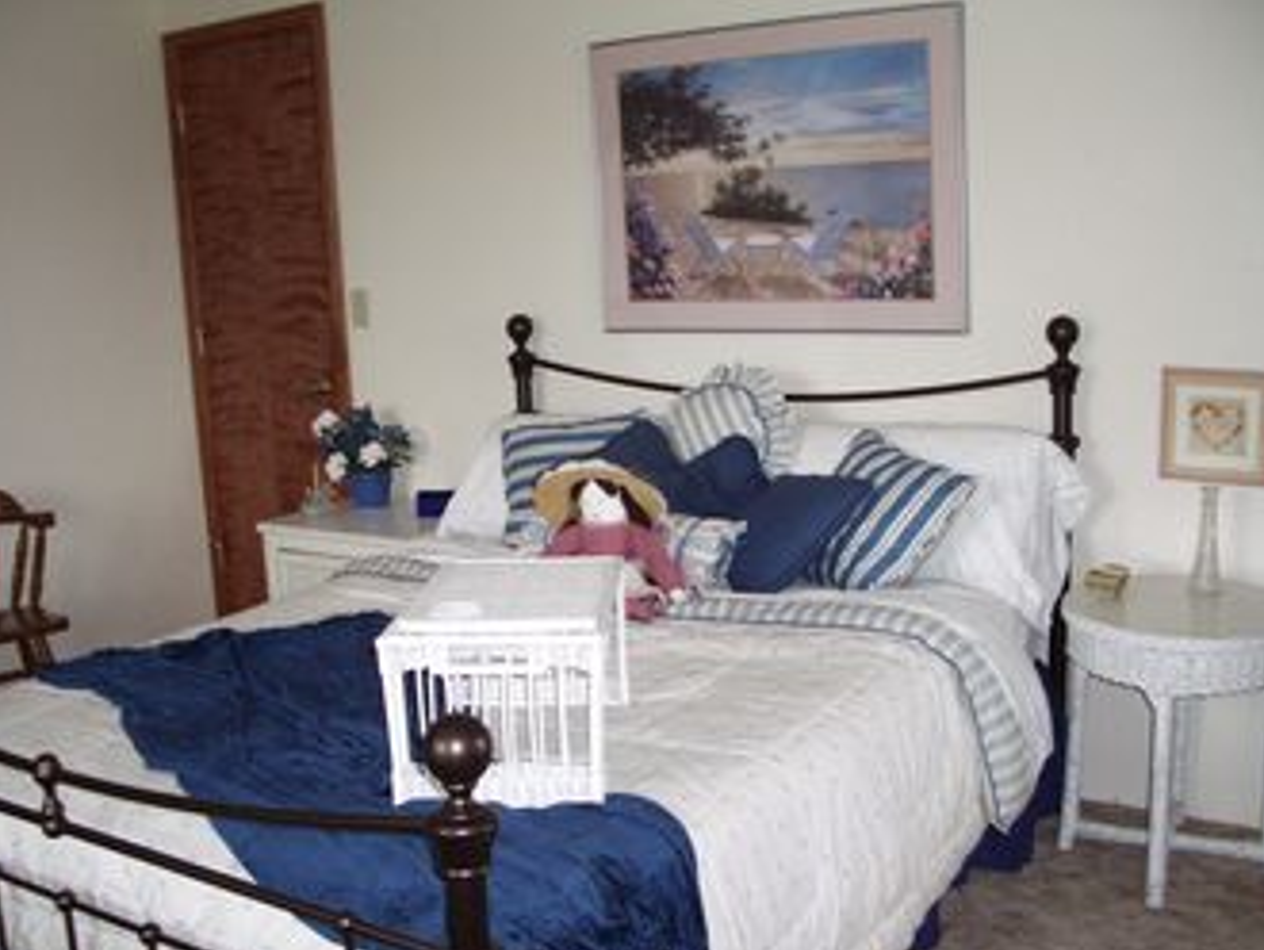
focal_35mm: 39
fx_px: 1425
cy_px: 525
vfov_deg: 36.8
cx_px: 594
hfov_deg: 47.8
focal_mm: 5.8
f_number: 2.6
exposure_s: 1/60
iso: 200
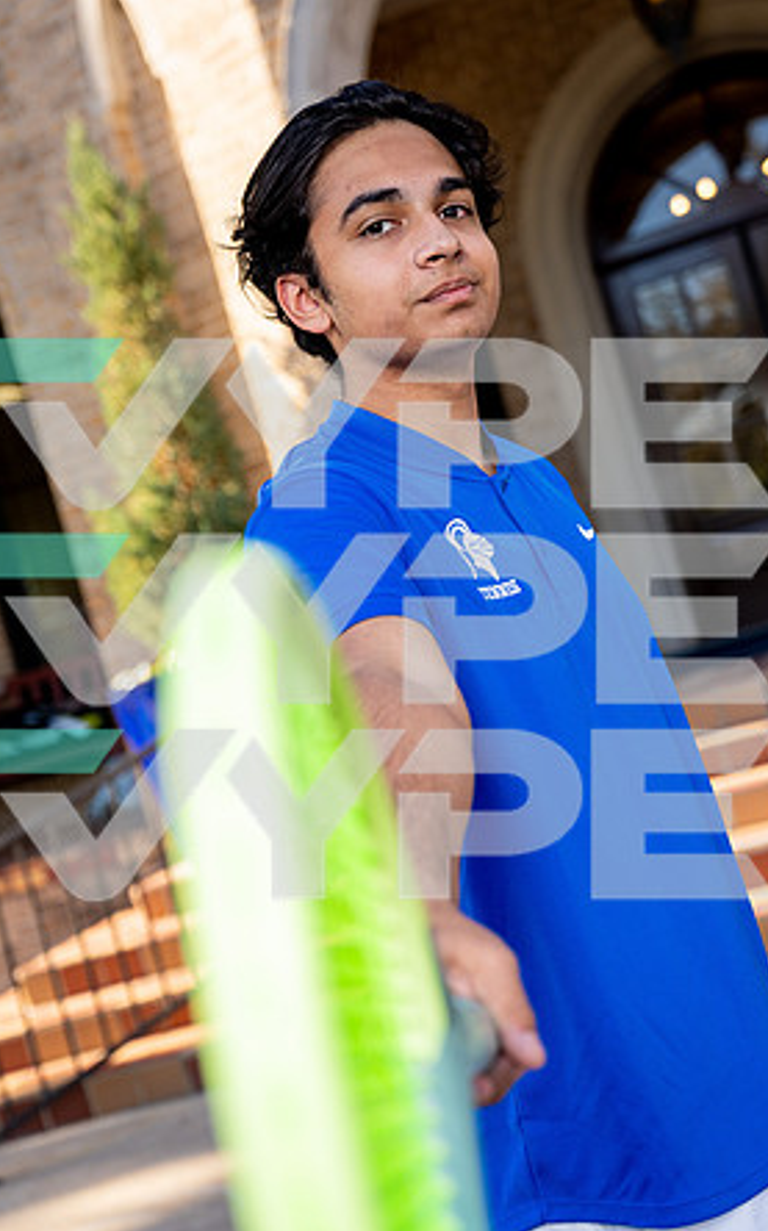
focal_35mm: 62
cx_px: 372
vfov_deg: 33.0
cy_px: 621
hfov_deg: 20.9
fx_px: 2079
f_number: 4
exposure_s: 1/250
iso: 100
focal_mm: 60
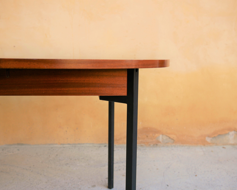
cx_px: 121
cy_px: 95
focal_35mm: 42
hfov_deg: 43.8
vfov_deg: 35.7
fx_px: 295
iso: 200
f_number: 2.8
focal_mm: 20
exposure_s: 1/250
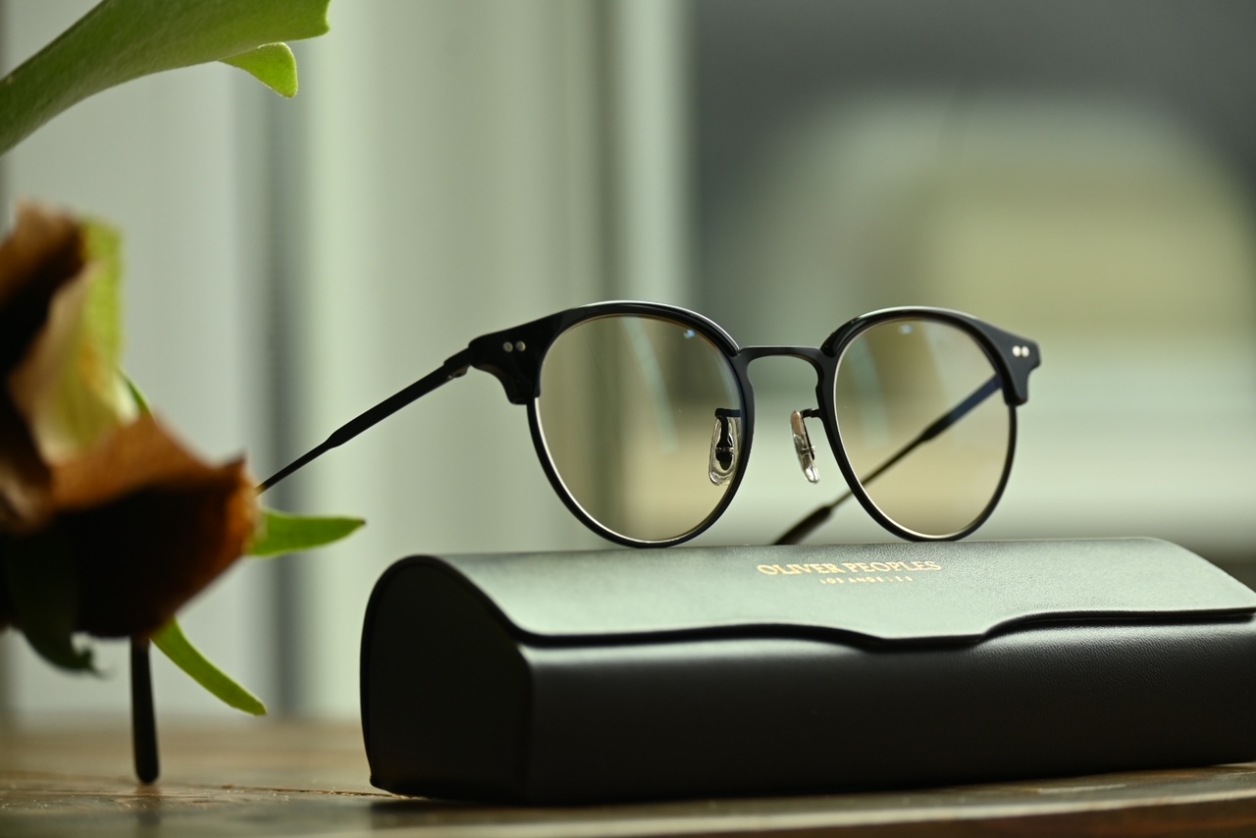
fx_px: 5234
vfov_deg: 9.2
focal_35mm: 150
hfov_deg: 13.7
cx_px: 628
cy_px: 419
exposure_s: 1/160
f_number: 5
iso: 280
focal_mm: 100
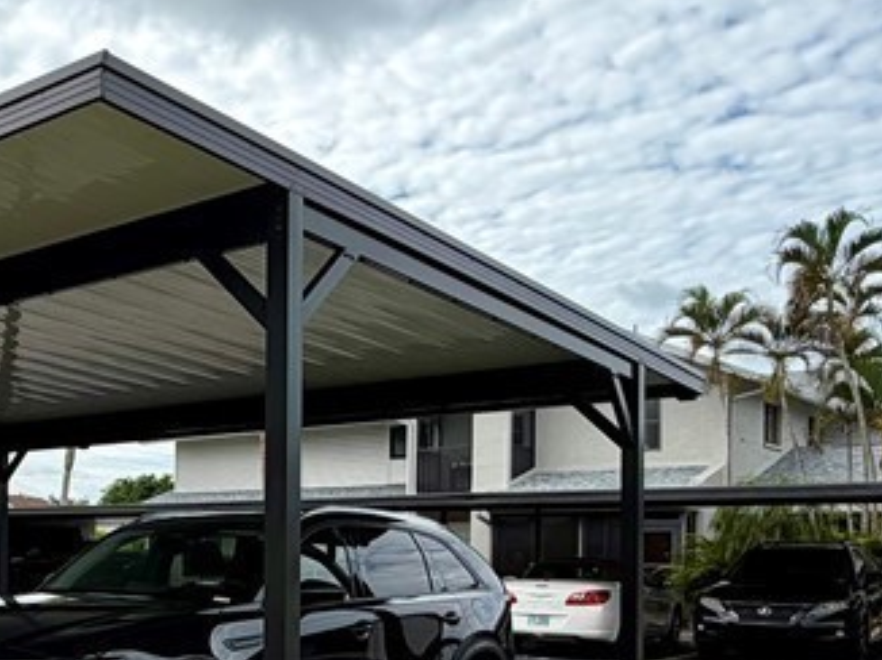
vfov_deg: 31.7
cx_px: 30
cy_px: 552
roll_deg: -0.8
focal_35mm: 44
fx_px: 1120
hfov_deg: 38.8
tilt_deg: +0.1
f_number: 2.2
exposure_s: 1/770
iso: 25
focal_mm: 2.22
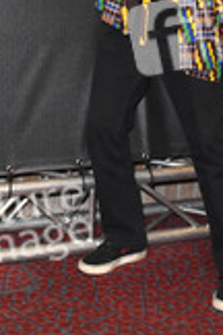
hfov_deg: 15.3
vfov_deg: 21.1
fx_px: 827
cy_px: -77
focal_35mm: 89
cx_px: 45
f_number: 6.3
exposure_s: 1/160
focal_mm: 24
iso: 1250
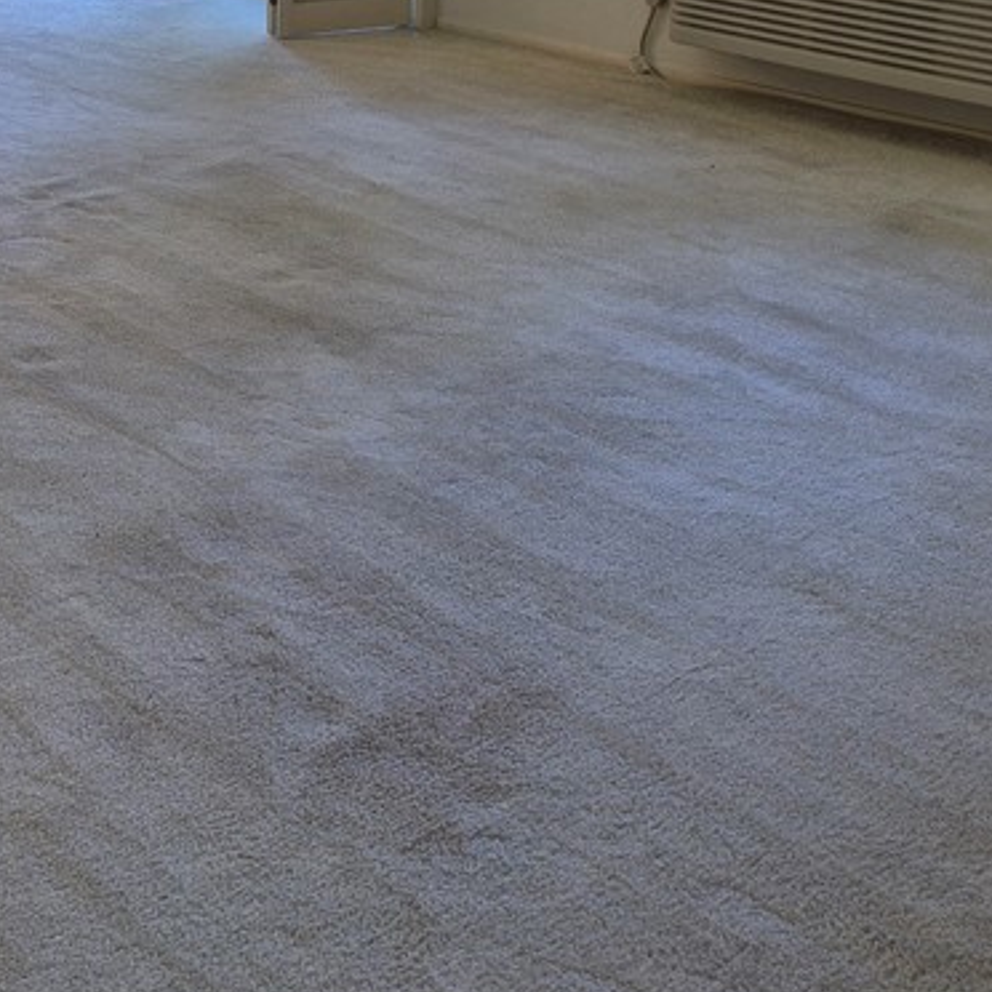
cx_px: 117
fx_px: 1816
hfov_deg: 29.4
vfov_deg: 28.7
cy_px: 3
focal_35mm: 56
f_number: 1.8
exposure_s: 1/120
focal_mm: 5.4
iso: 100
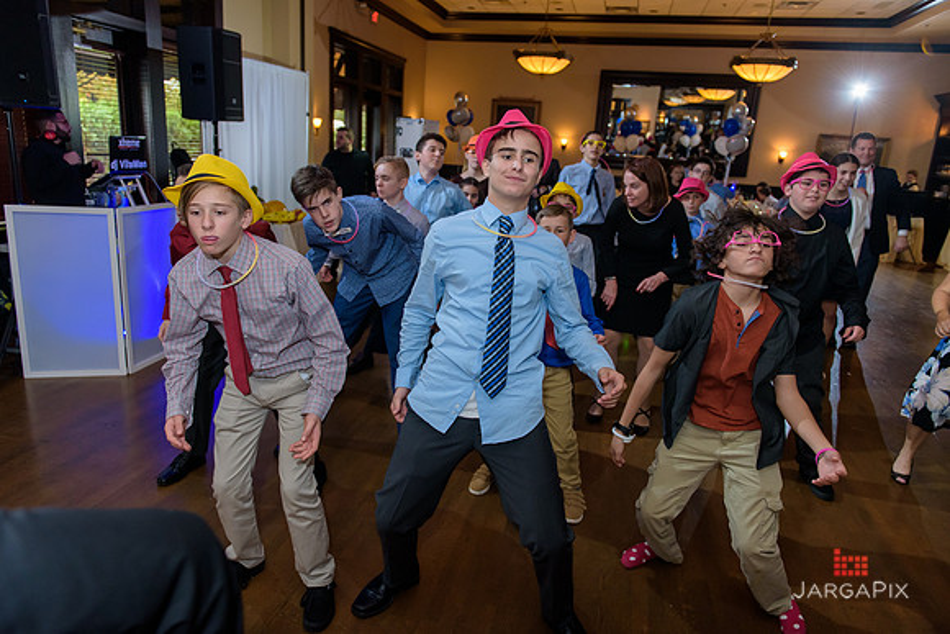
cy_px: 317
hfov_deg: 73.7
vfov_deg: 53.2
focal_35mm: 24
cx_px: 475
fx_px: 633
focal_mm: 24
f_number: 3.2
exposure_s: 1/125
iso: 1600
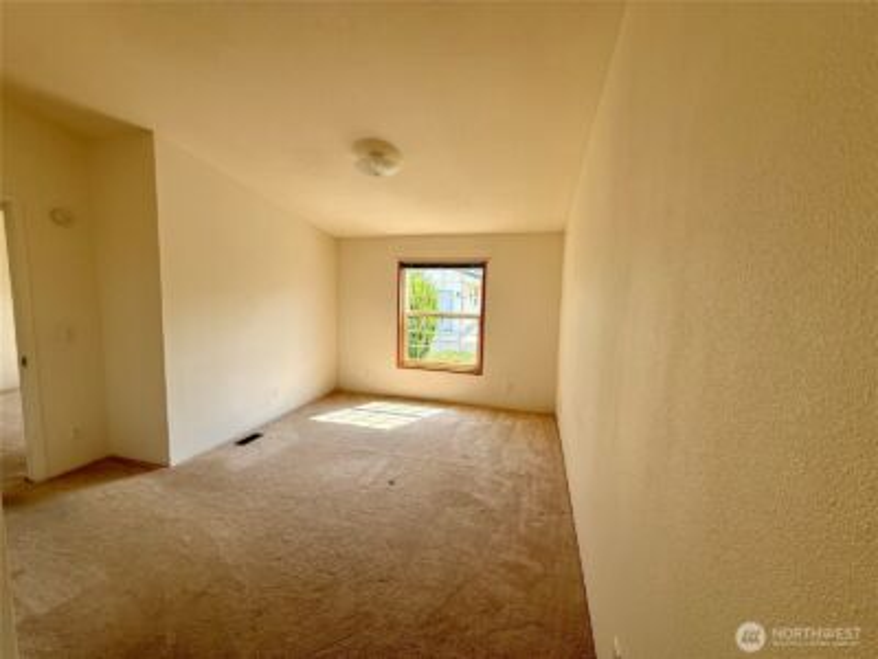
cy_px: 330
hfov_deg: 102.1
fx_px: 355
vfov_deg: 85.7
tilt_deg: -5.0
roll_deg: -1.2
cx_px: 439
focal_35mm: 14
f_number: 2.2
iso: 64
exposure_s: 1/376
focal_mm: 2.22
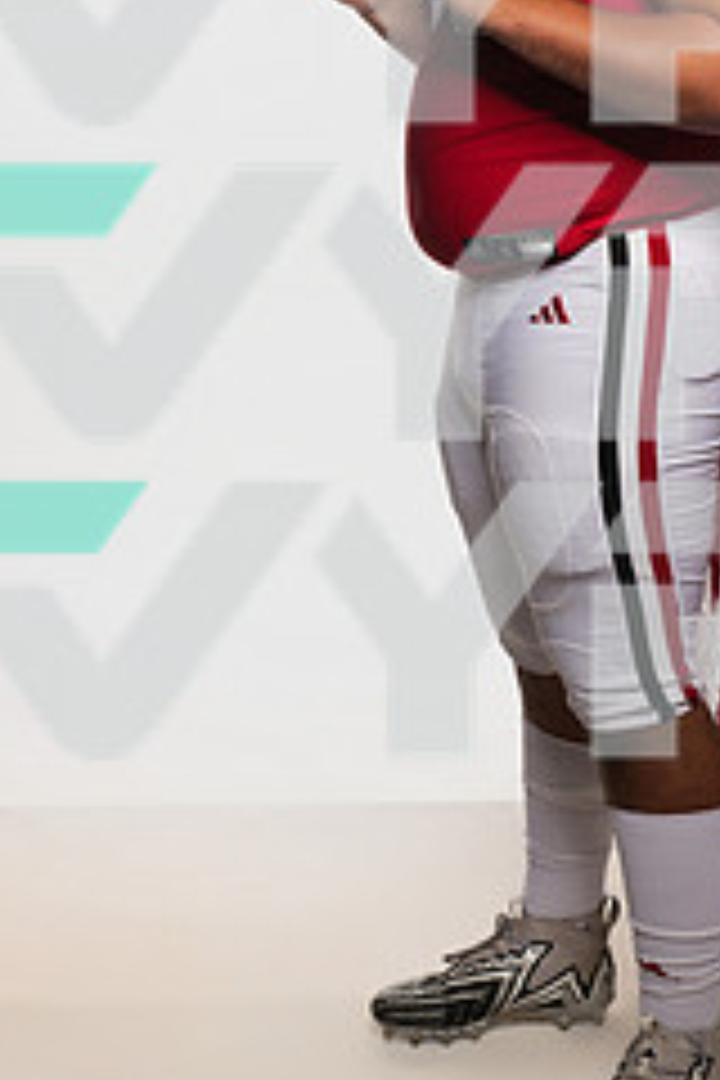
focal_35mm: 90
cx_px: 549
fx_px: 2700
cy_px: 306
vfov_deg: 22.5
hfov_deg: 15.1
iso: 500
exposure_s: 1/200
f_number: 6.3
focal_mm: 48
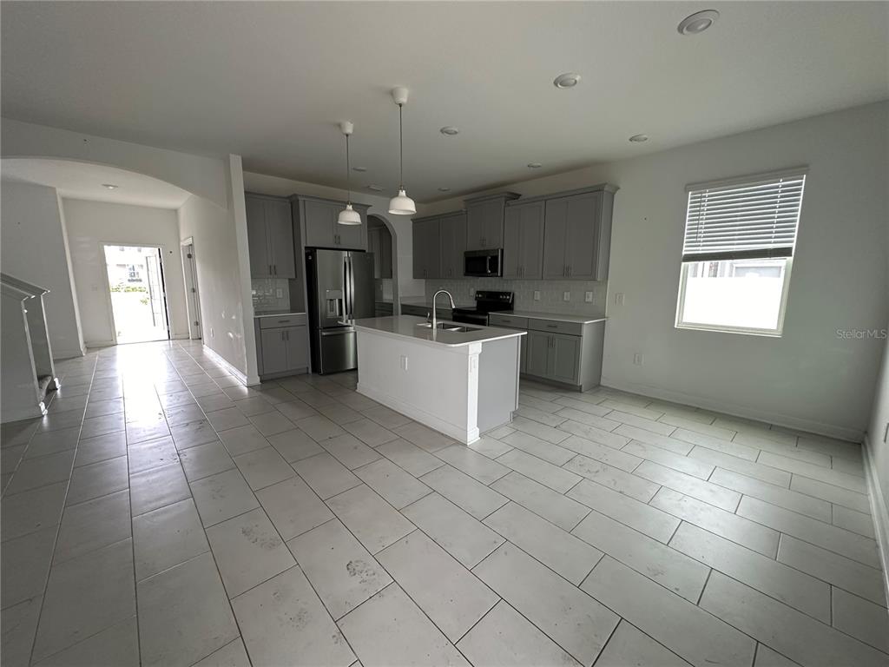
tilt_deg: -8.6
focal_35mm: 14
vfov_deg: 85.7
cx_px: 444
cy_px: 334
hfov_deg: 102.1
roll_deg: -0.4
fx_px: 360
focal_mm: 2.22
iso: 320
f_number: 2.2
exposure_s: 1/77
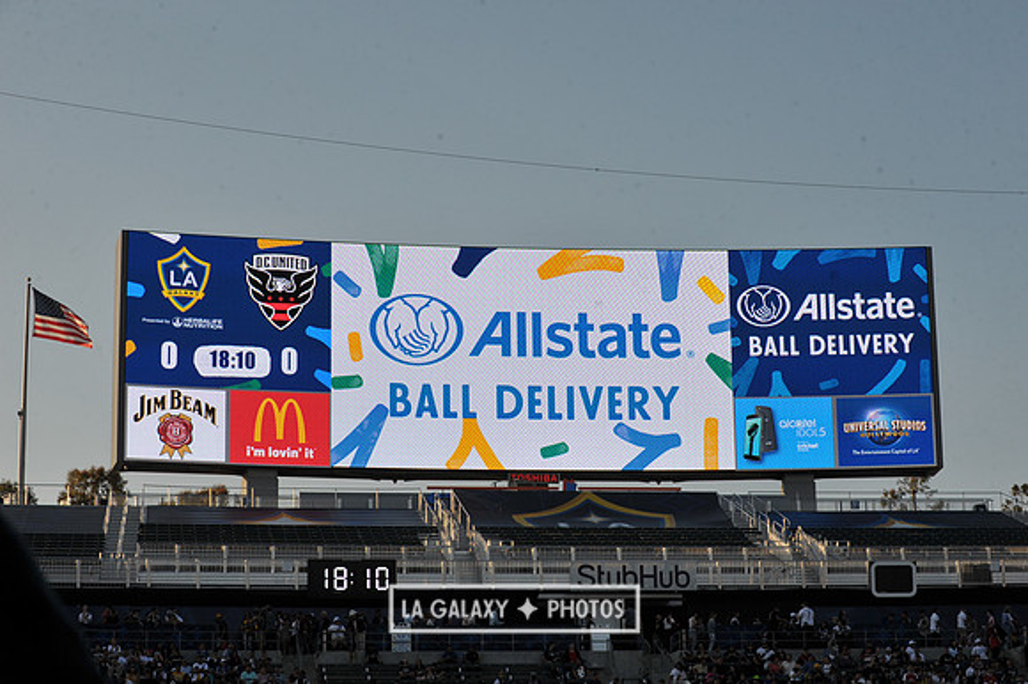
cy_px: 342
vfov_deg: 16.6
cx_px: 514
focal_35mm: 82
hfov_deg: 24.8
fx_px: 2340
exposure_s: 1/500
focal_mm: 82
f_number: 13
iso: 400
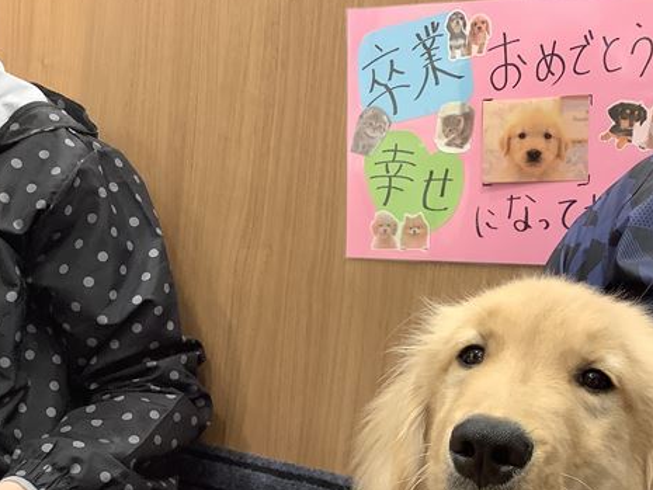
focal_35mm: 40
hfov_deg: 46.6
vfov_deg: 35.8
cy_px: 296
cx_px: 381
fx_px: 755
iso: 100
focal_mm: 3.3
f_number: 2.4
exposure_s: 1/50
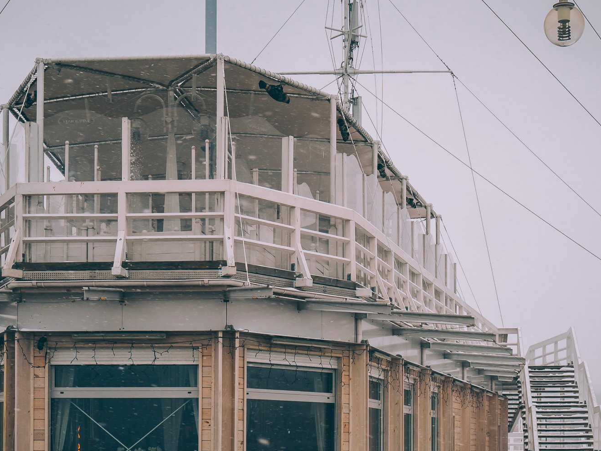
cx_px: 295
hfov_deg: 28.5
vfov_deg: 21.5
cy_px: 316
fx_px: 1181
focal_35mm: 68
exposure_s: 1/500
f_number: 4.9
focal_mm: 22
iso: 200
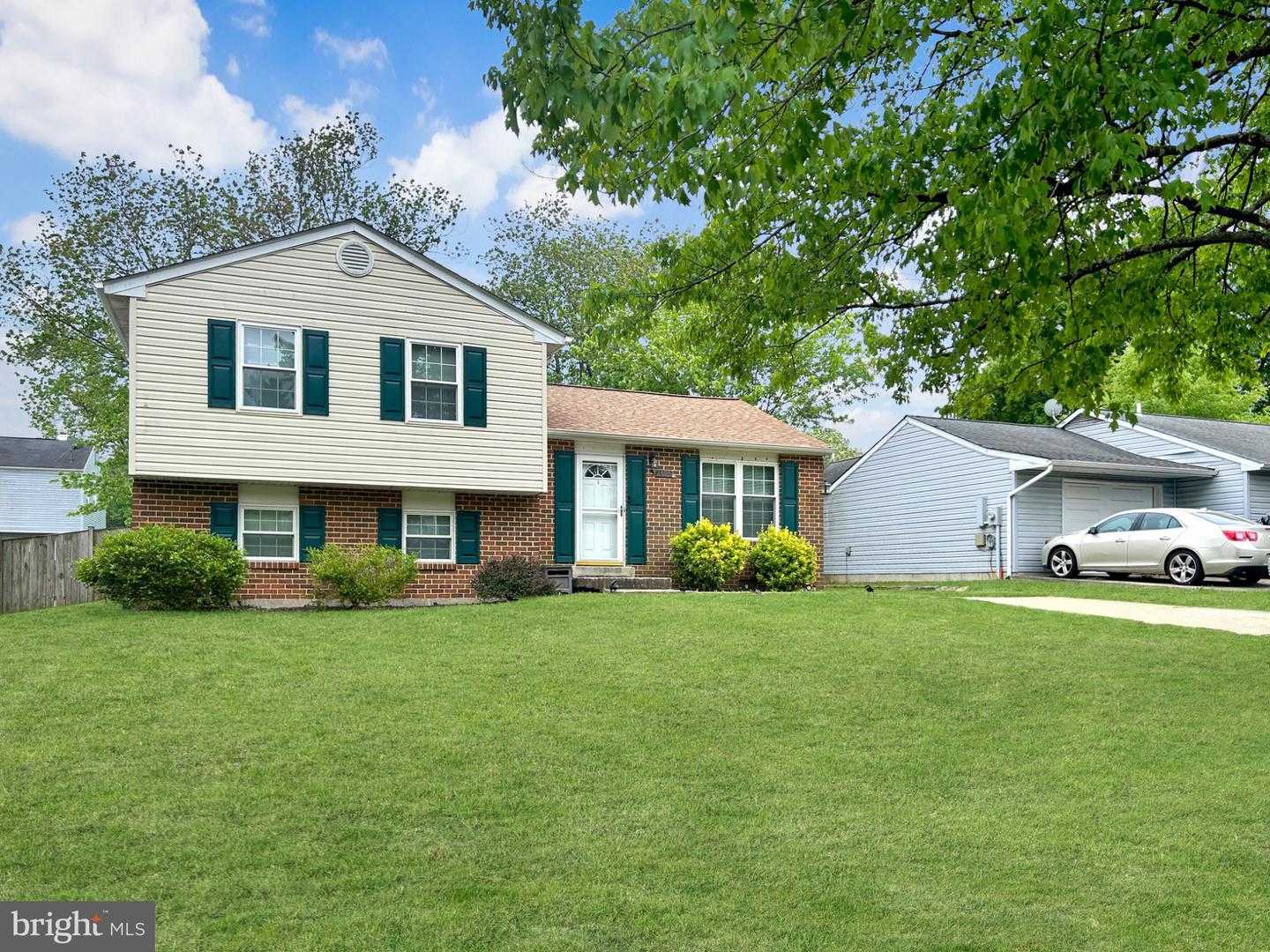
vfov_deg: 53.1
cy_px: 476
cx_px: 635
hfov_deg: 67.3
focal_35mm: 26
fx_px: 954
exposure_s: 1/1344
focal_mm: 5.7
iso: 50
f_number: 1.5
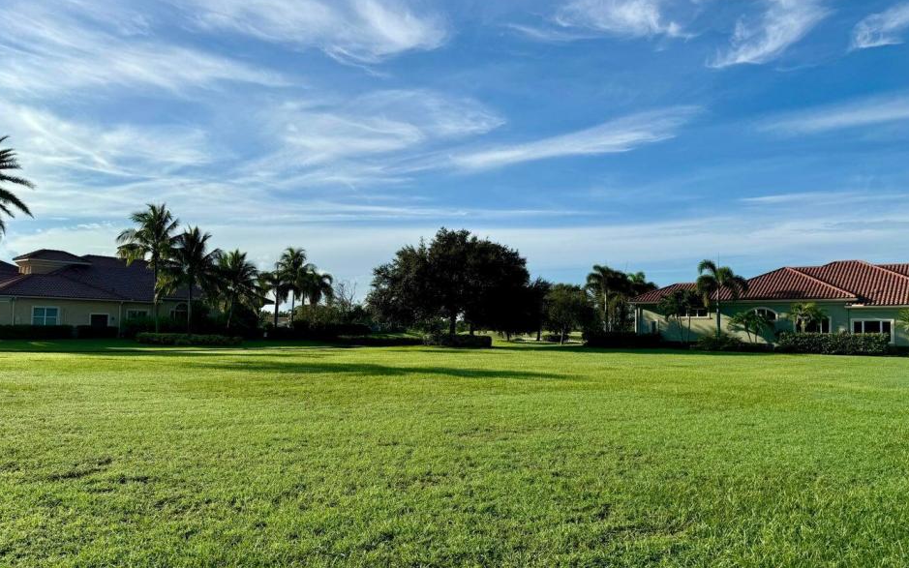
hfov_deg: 70.4
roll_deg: -1.2
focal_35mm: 26
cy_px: 298
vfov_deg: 47.6
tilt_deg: +2.2
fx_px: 644
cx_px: 449
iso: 80
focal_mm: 6.76
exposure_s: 1/6410
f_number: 1.78
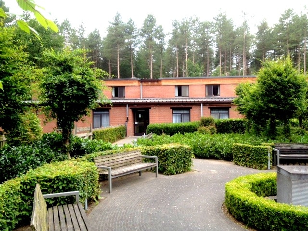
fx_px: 311
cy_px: 116
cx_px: 154
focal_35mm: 35
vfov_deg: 40.7
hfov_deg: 52.6
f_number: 2.4
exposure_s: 1/373
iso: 50
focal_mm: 4.28
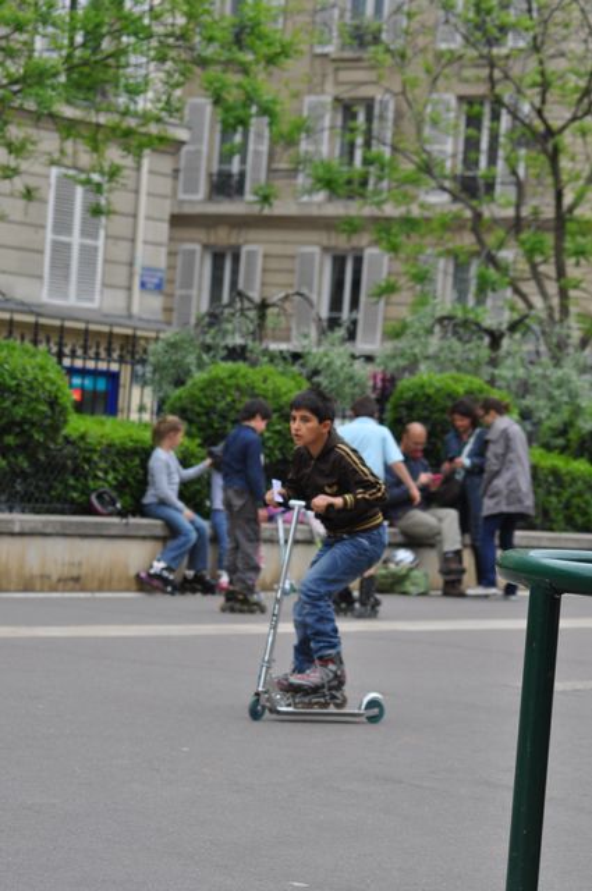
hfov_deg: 11.7
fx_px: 2894
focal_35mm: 117
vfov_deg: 17.5
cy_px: 446
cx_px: 296
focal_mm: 78
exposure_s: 1/500
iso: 320
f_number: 5.6
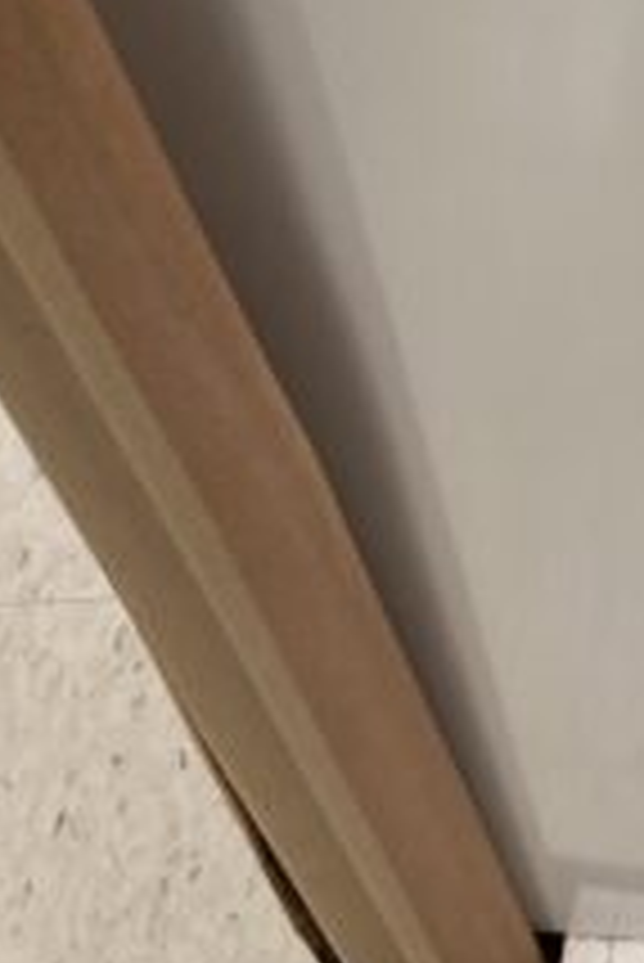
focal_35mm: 101
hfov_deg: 12.6
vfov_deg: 18.1
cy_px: -454
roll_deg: -0.3
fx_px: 2706
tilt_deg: -40.4
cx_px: 1085
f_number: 1.8
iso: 80
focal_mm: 4.25
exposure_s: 1/66
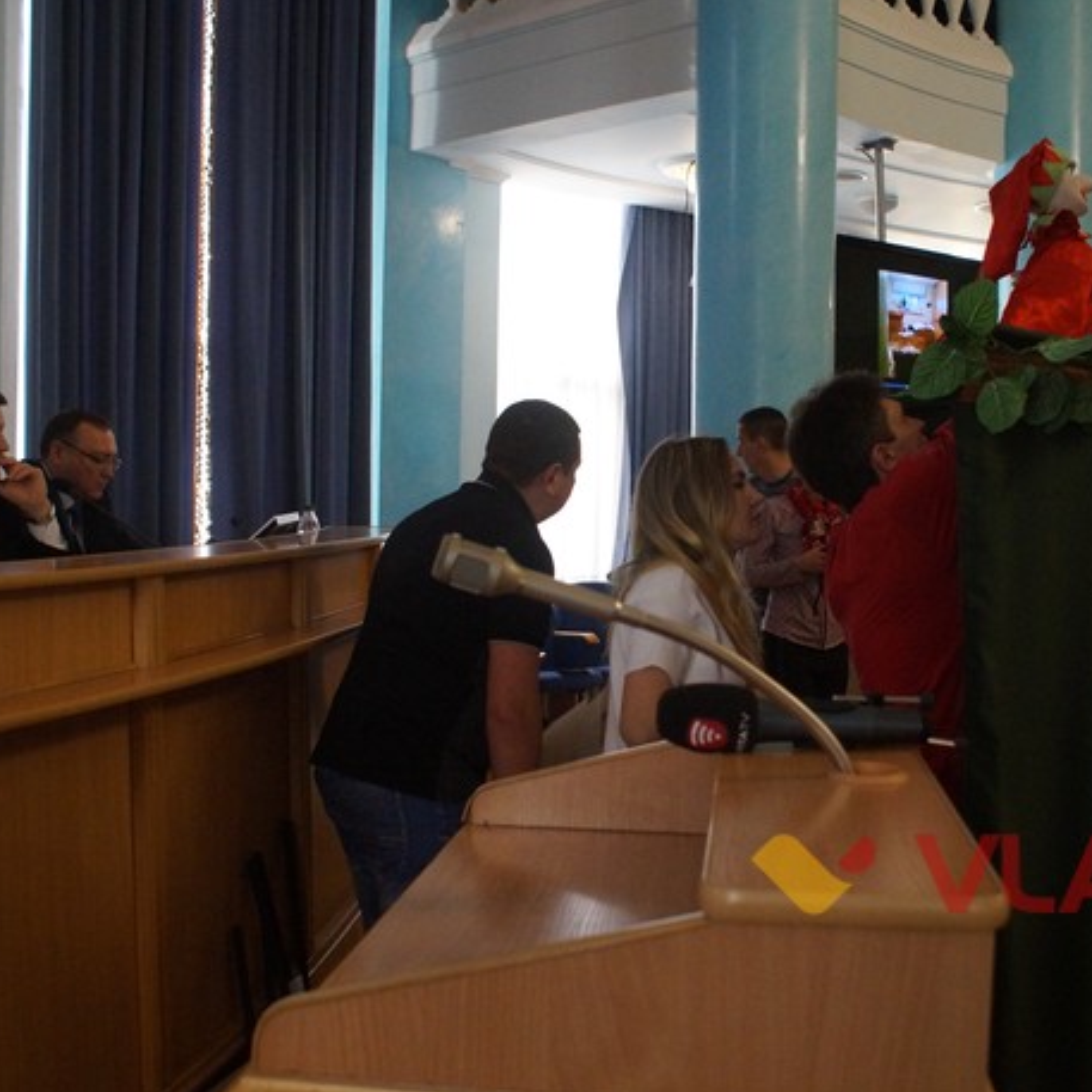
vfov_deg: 42.8
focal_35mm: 39
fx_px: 1392
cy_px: 551
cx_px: 607
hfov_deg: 42.8
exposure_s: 1/160
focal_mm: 20
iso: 2500
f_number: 4
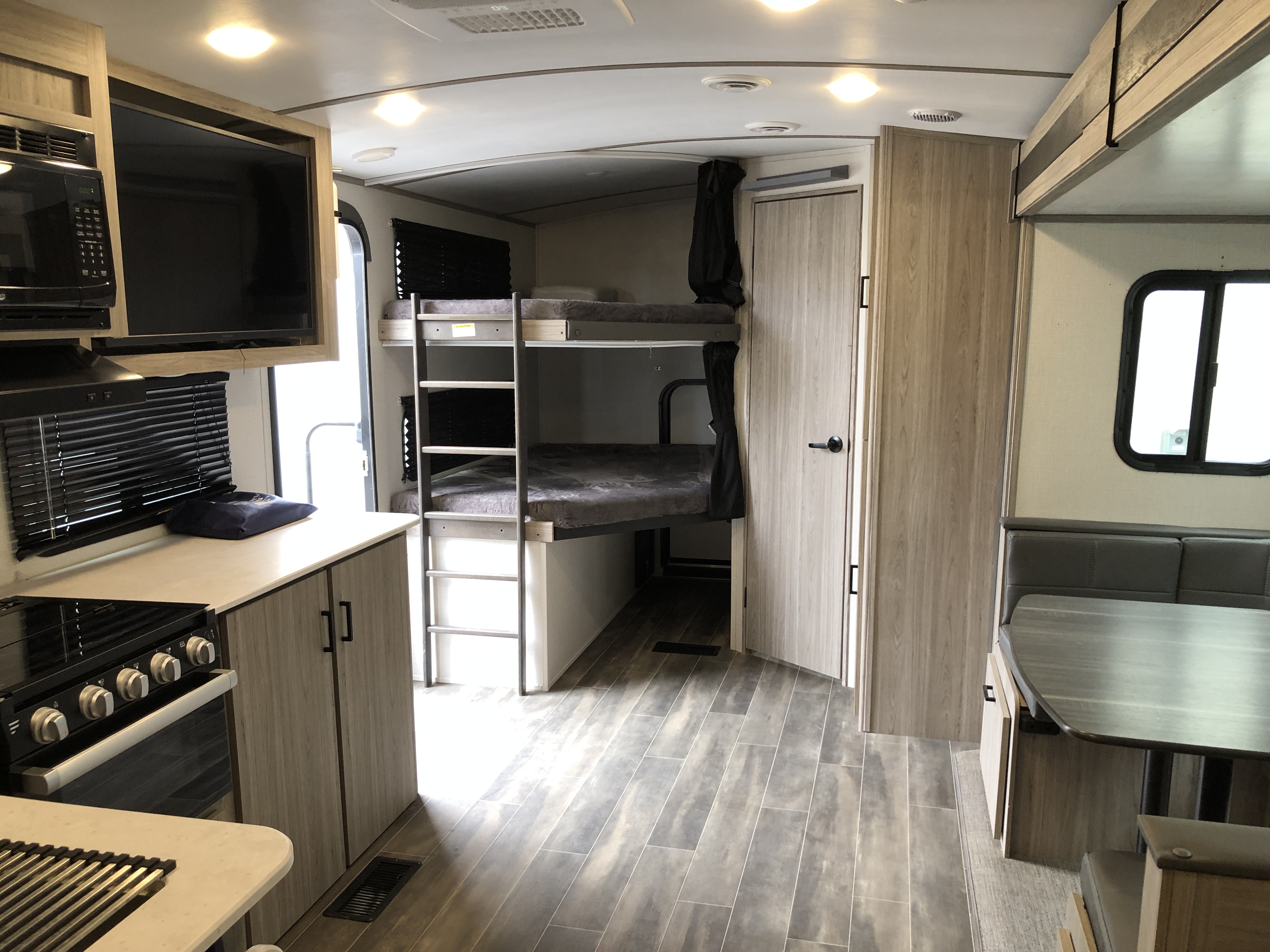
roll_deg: +1.2
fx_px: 1027
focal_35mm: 28
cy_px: 476
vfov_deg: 49.7
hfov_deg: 63.4
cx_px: 635
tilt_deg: -10.1
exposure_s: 1/24
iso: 40
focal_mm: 3.99
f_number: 1.8
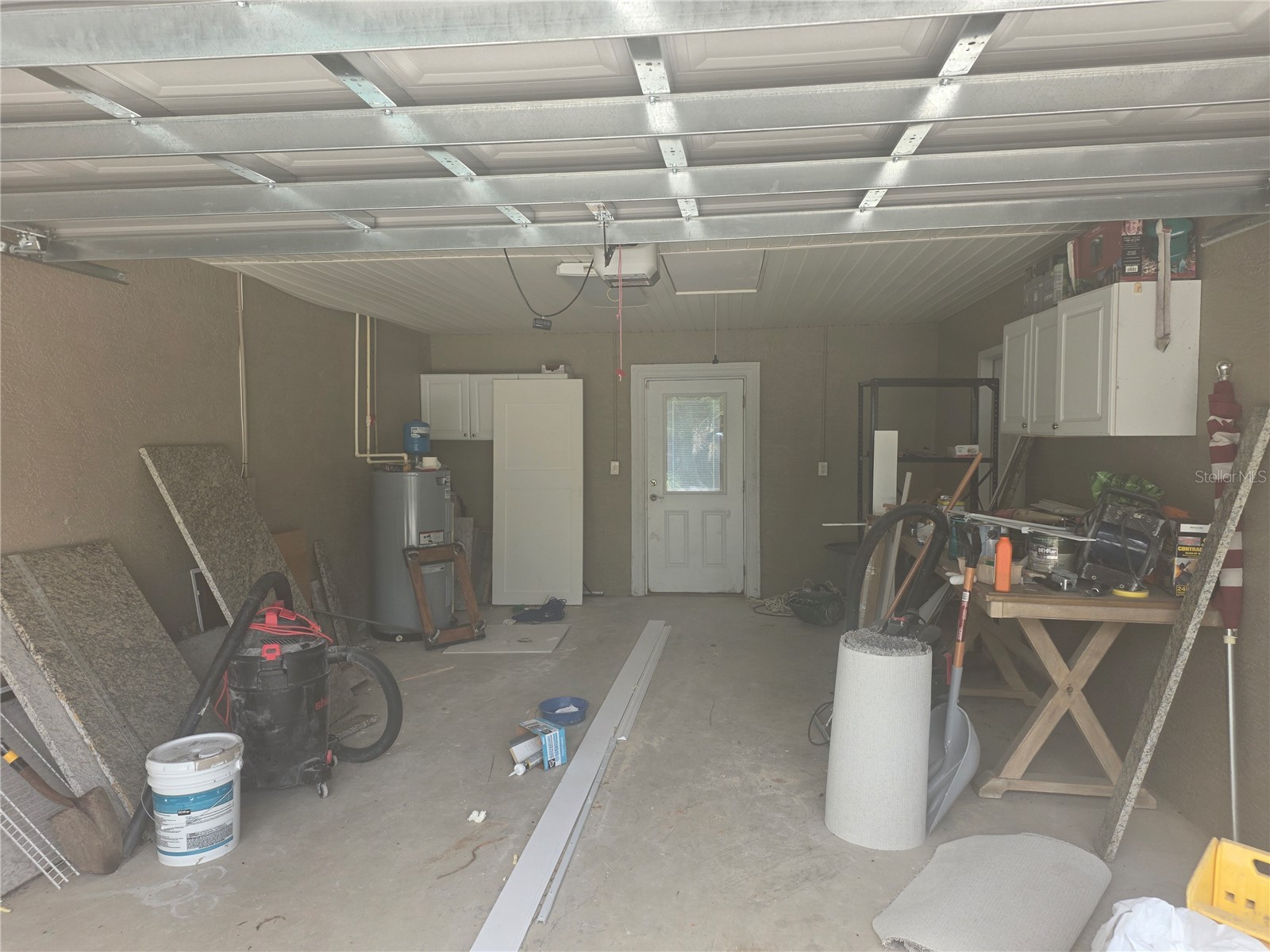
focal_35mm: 23
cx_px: 635
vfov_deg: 58.9
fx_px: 844
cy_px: 476
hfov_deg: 73.9
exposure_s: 1/180
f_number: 1.7
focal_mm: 6.3
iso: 40
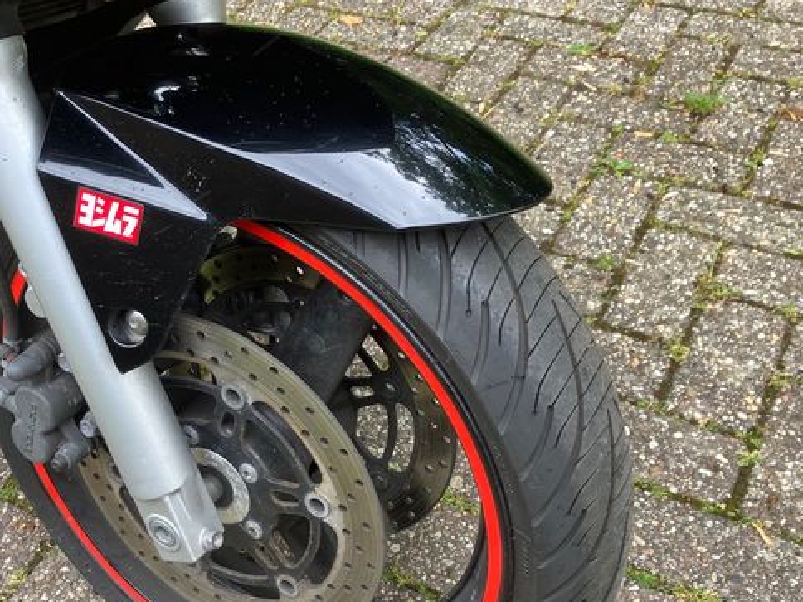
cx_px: 319
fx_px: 858
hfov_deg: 49.8
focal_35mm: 37
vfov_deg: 38.6
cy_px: 337
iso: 32
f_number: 1.8
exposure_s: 1/121
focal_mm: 3.99
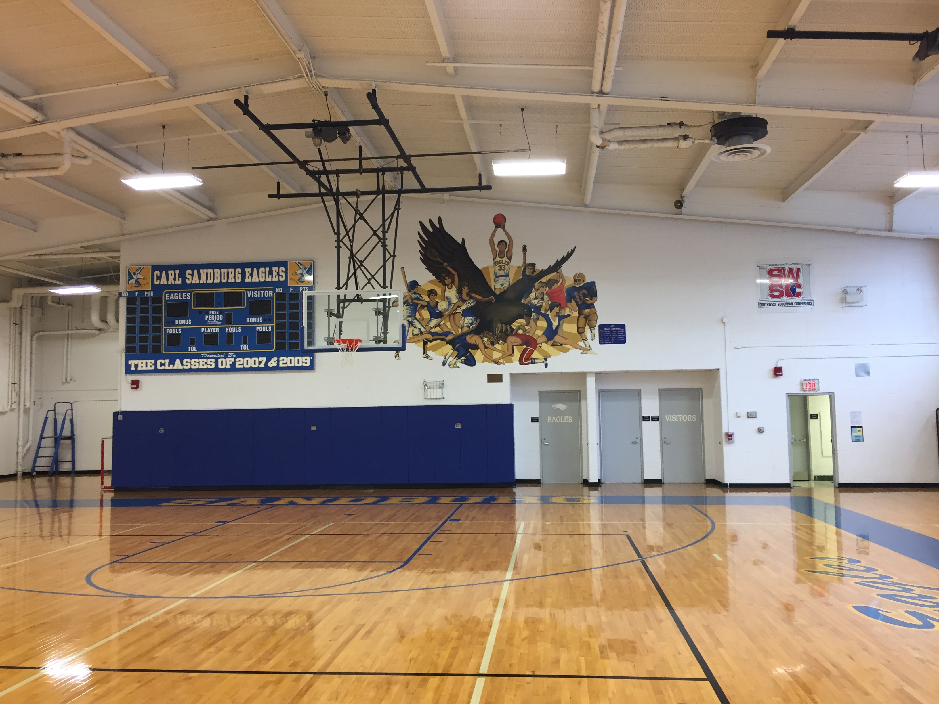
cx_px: 470
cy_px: 352
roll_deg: +1.5
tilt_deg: +2.9
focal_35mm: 29
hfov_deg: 61.7
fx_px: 787
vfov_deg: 48.2
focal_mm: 4.15
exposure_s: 1/30
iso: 64
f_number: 2.2
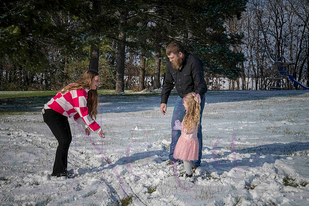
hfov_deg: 33.9
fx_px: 506
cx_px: 156
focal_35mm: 59
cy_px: 104
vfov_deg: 23.0
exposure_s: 1/2000
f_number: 14
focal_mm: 58
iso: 800
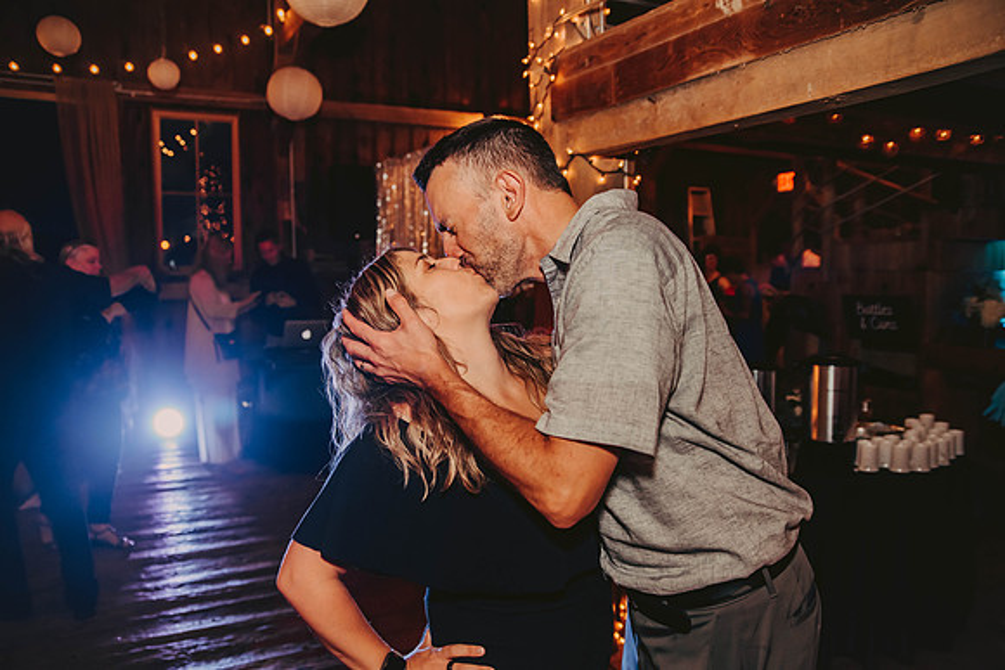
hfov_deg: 65.5
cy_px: 335
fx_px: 782
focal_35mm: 28
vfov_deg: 46.4
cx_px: 502
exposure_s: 1/125
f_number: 2.8
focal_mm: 28
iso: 1250
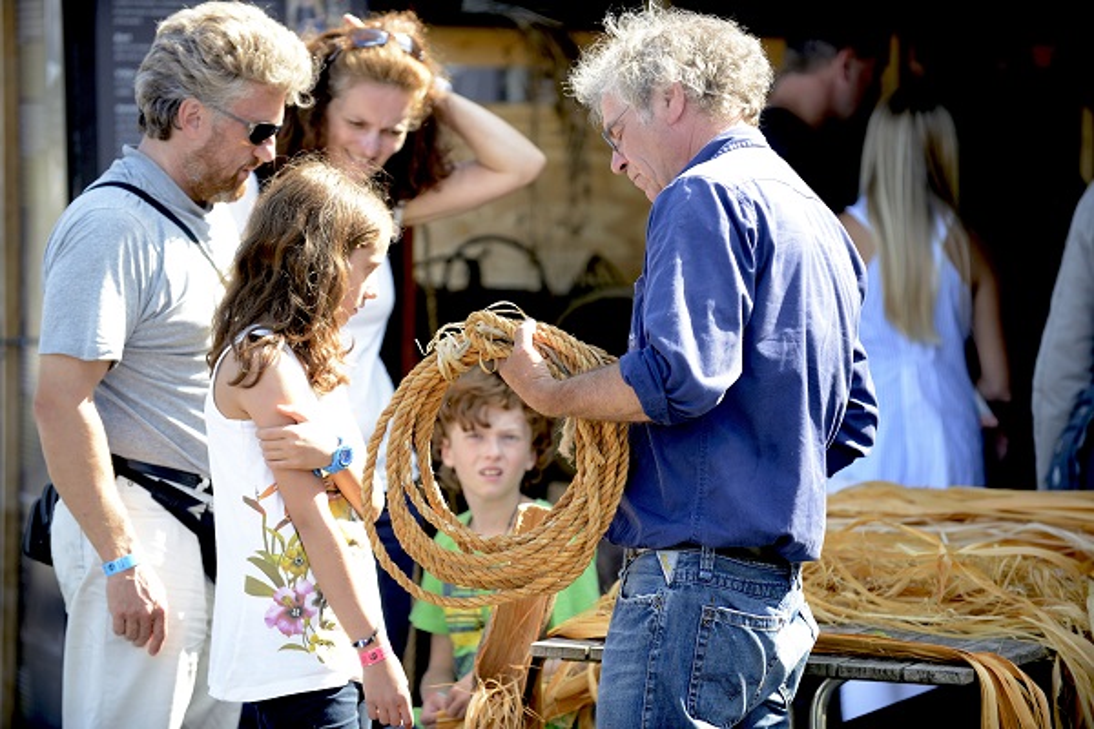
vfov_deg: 7.8
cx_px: 547
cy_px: 364
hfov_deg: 11.7
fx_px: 5318
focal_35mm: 175
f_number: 4
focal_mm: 175
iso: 640
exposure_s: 1/800
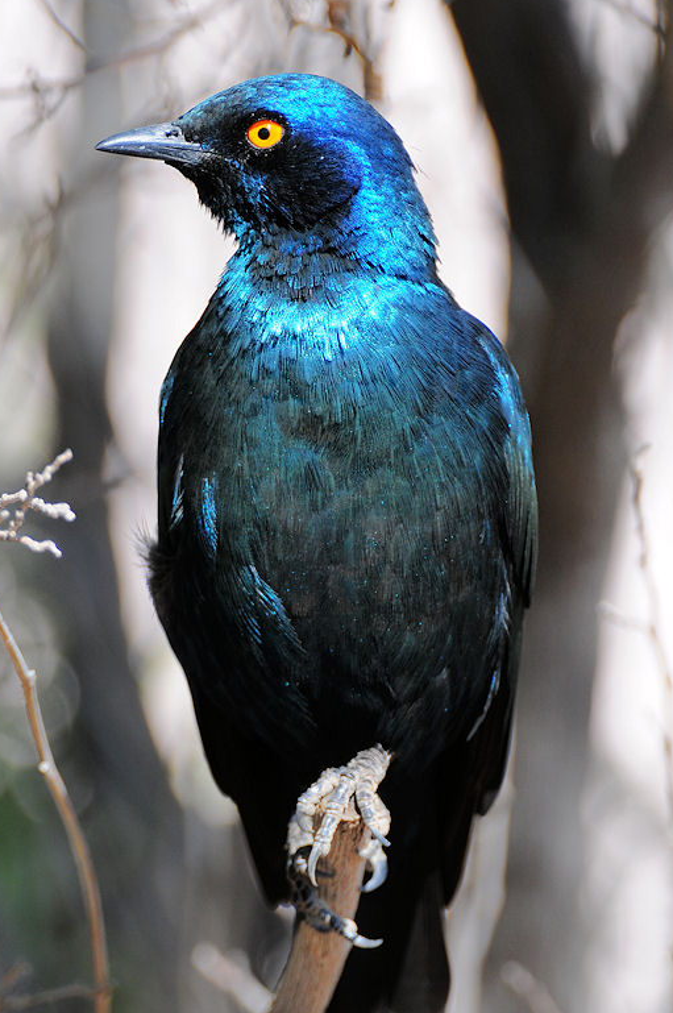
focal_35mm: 919
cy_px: 508
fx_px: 25826
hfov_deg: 1.5
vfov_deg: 2.2
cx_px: 261
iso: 200
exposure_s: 1/320
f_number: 5.6
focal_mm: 460
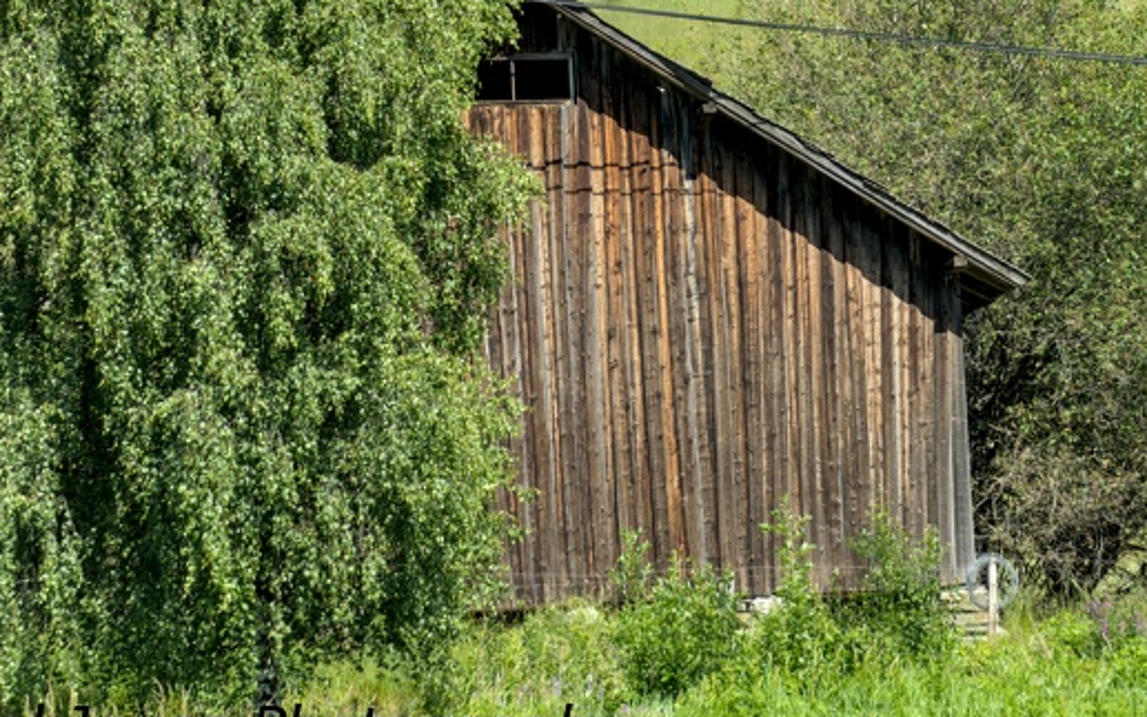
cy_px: 233
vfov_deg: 2.9
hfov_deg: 4.7
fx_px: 14065
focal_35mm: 450
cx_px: 810
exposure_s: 1/320
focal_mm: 192
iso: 160
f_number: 6.3
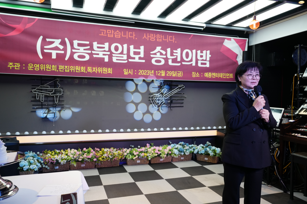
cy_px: 102
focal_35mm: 29
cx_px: 154
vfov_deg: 45.0
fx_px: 247
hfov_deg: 63.7
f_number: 5.6
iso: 640
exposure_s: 1/160
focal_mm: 29
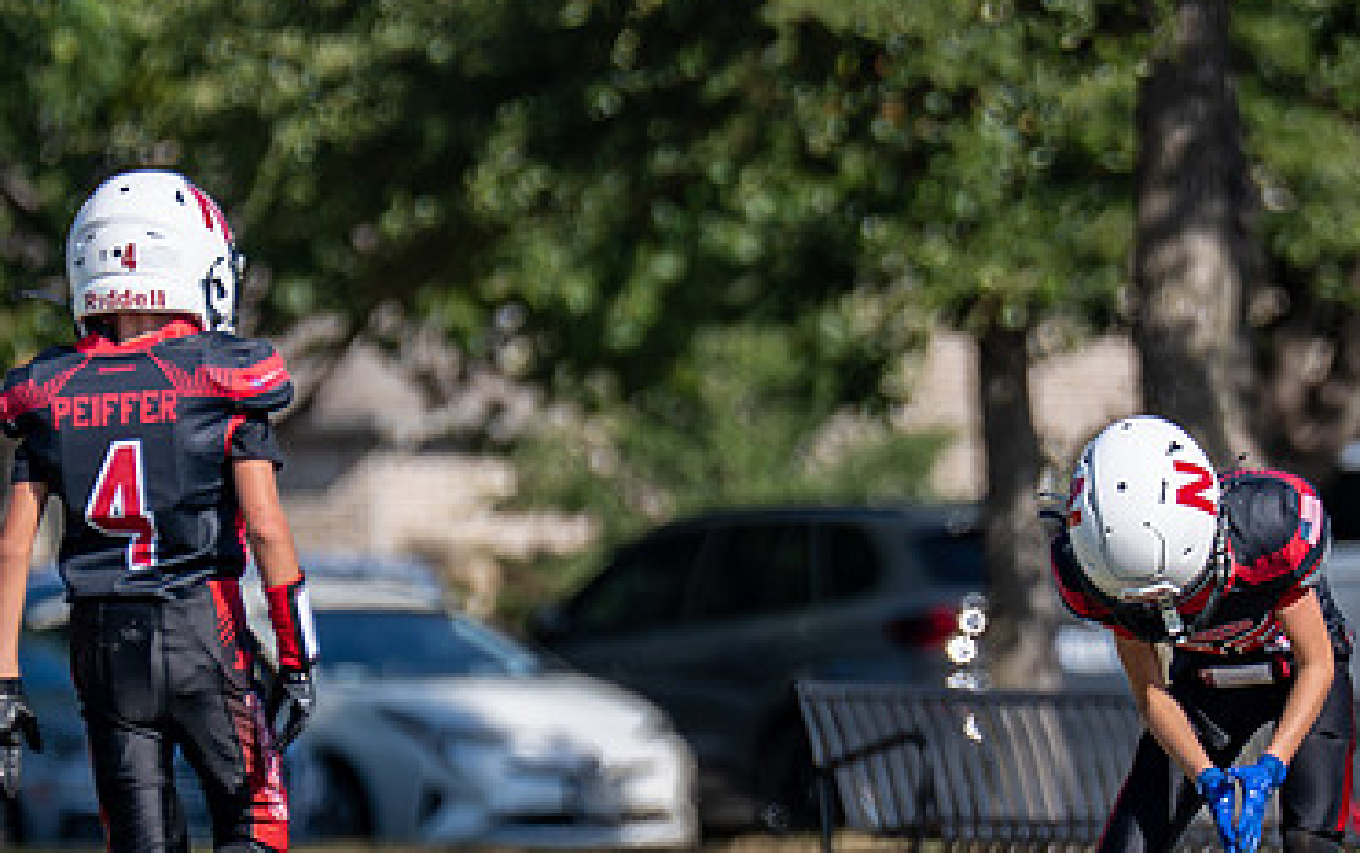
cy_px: 858
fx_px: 41624
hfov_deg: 1.9
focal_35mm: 1122
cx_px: 1004
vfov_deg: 1.2
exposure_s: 1/2000
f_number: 2.8
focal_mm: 200
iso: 100
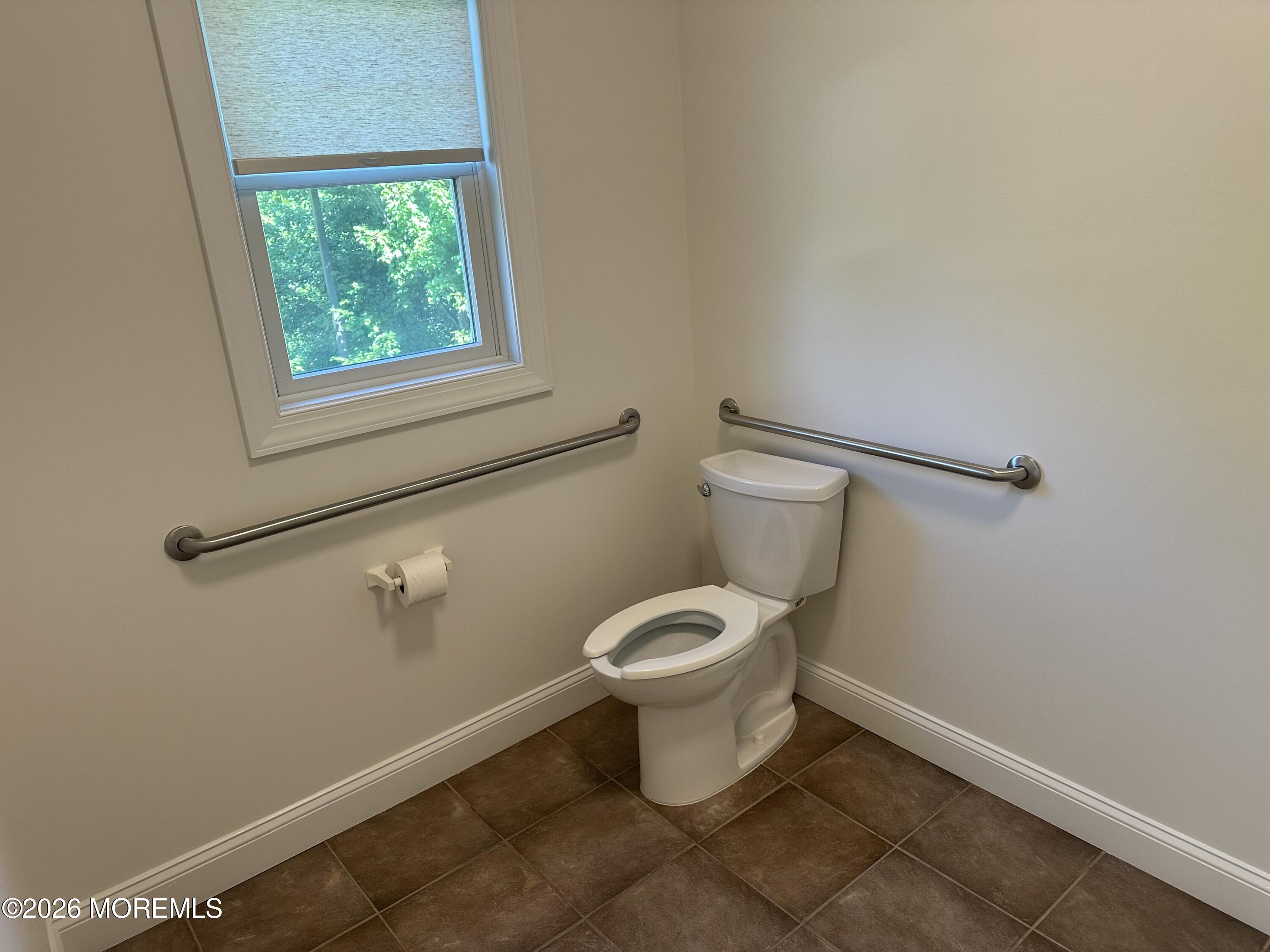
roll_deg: +4.5
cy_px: 476
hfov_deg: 71.6
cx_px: 635
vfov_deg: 56.8
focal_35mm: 24
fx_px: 881
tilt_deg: -18.0
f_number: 1.78
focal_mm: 6.86
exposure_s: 1/120
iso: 125
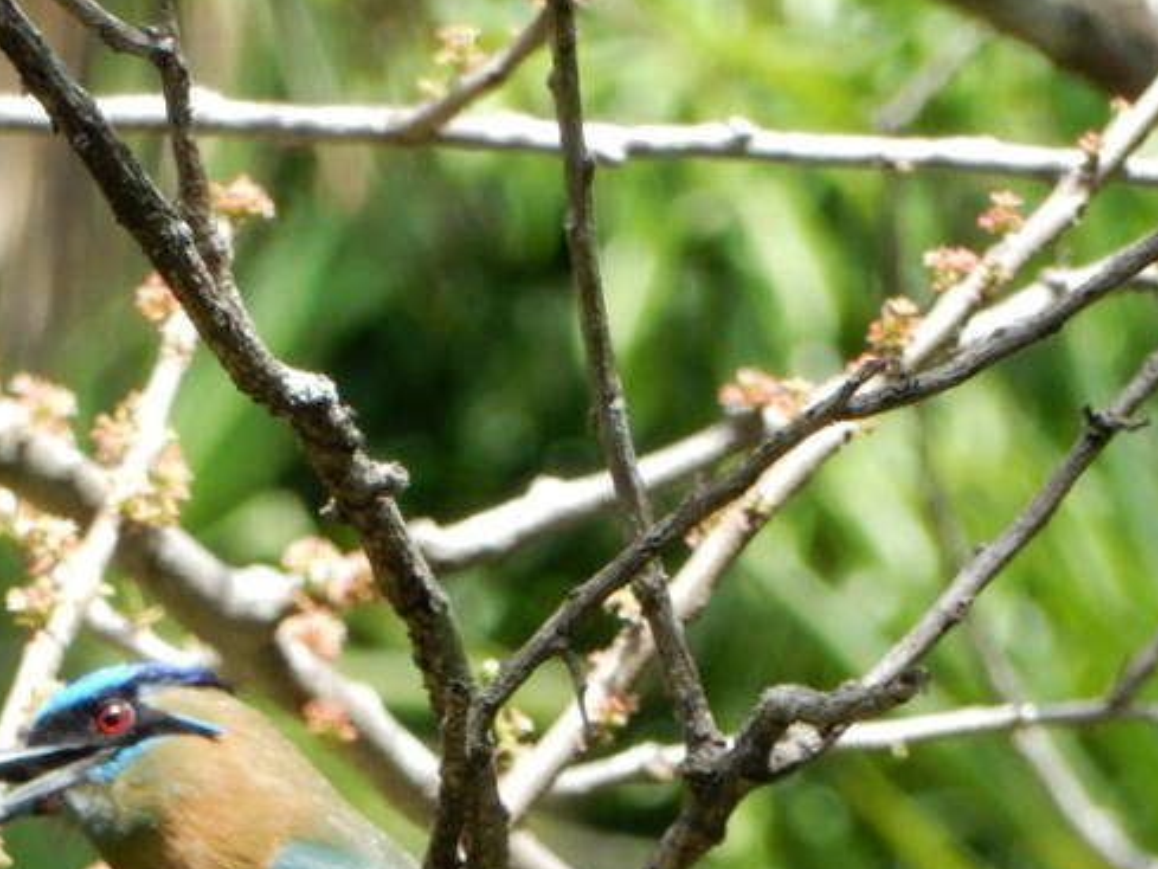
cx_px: 369
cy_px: 862
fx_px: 52534
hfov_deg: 1.3
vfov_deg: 0.9
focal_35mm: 1570
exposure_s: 1/400
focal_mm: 135
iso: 400
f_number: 6.4
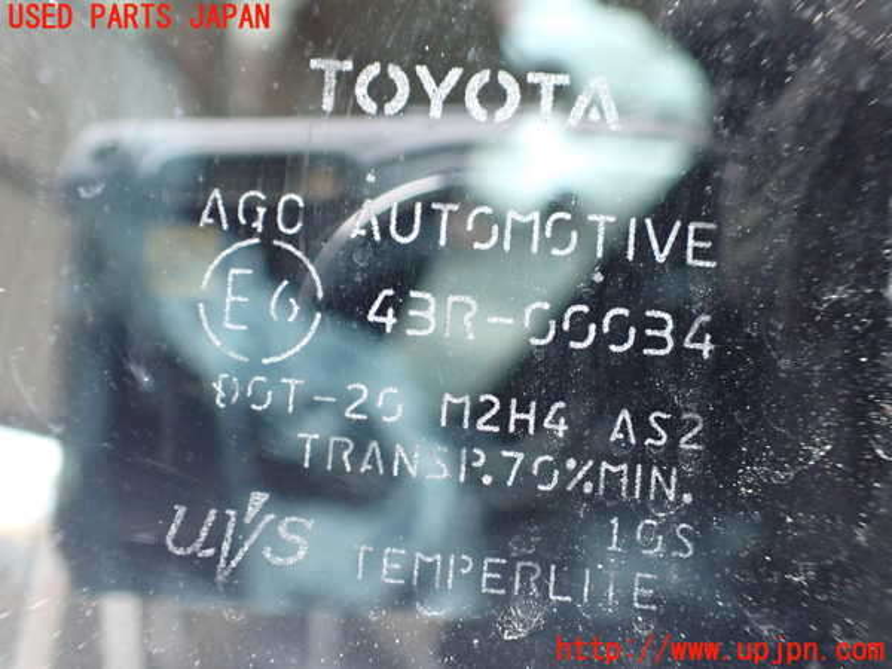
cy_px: 334
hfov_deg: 60.0
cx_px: 446
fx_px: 773
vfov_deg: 46.8
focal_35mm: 30
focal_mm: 5.4
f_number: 2.3
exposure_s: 1/100
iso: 800
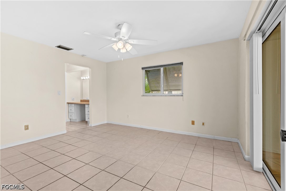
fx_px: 127
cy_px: 96
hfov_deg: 96.8
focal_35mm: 16
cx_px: 143
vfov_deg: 73.7
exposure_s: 1/2
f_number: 10
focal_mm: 16
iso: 320
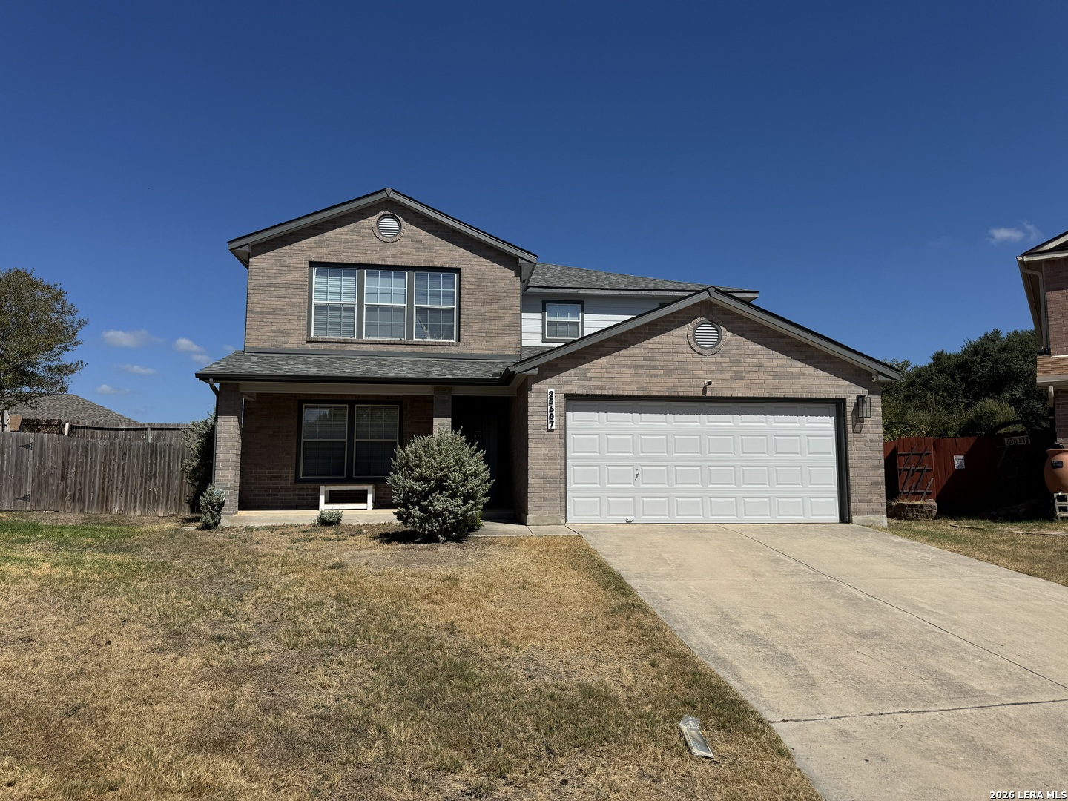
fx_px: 740
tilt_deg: +5.0
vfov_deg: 56.8
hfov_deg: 71.6
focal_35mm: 24
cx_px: 534
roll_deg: +0.0
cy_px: 400
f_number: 1.78
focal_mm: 6.76
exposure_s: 1/9009
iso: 80
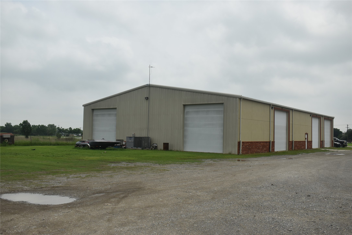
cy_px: 118
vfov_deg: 38.4
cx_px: 176
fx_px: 337
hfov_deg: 55.1
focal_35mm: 34
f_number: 5.6
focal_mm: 23
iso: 400
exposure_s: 1/1600
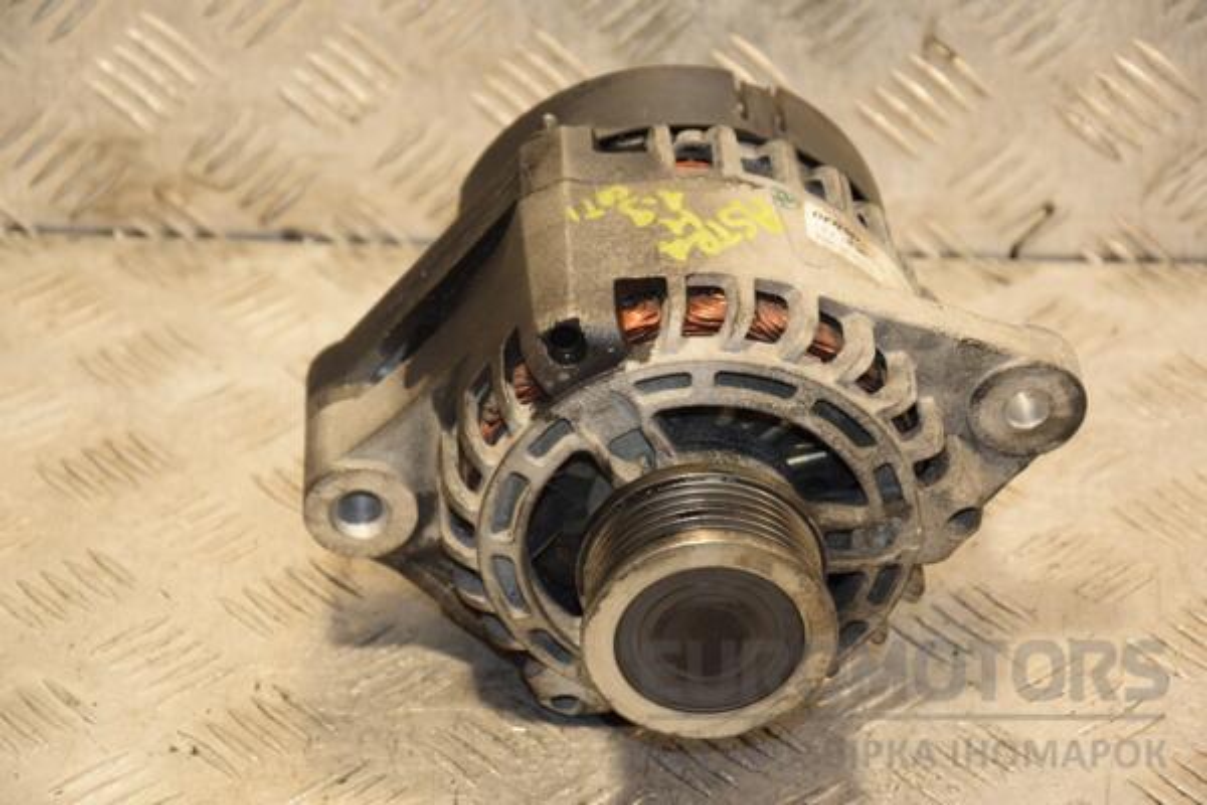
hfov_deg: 17.1
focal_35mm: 120
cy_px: 402
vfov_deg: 11.4
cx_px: 604
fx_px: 4023
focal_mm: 80
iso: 800
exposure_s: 1/100
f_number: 5.3
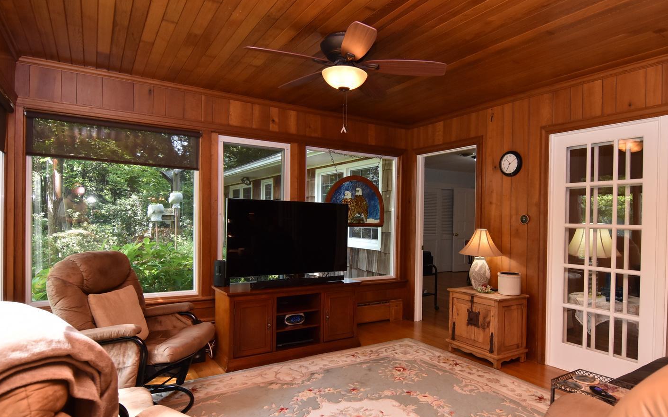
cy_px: 223
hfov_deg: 82.2
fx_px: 382
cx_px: 356
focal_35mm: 21
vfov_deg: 57.2
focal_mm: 12
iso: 800
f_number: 7.1
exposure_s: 1/80
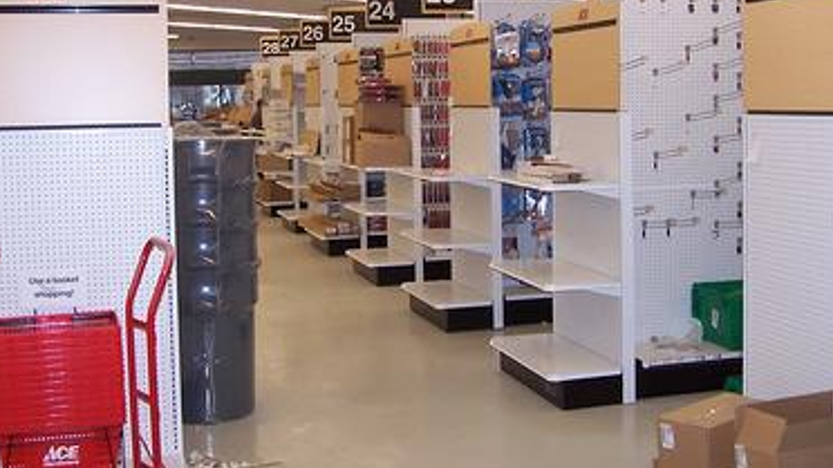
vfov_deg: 22.9
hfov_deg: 39.9
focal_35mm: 52
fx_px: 1148
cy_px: 155
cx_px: 415
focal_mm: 6.3
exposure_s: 1/60
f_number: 2.8
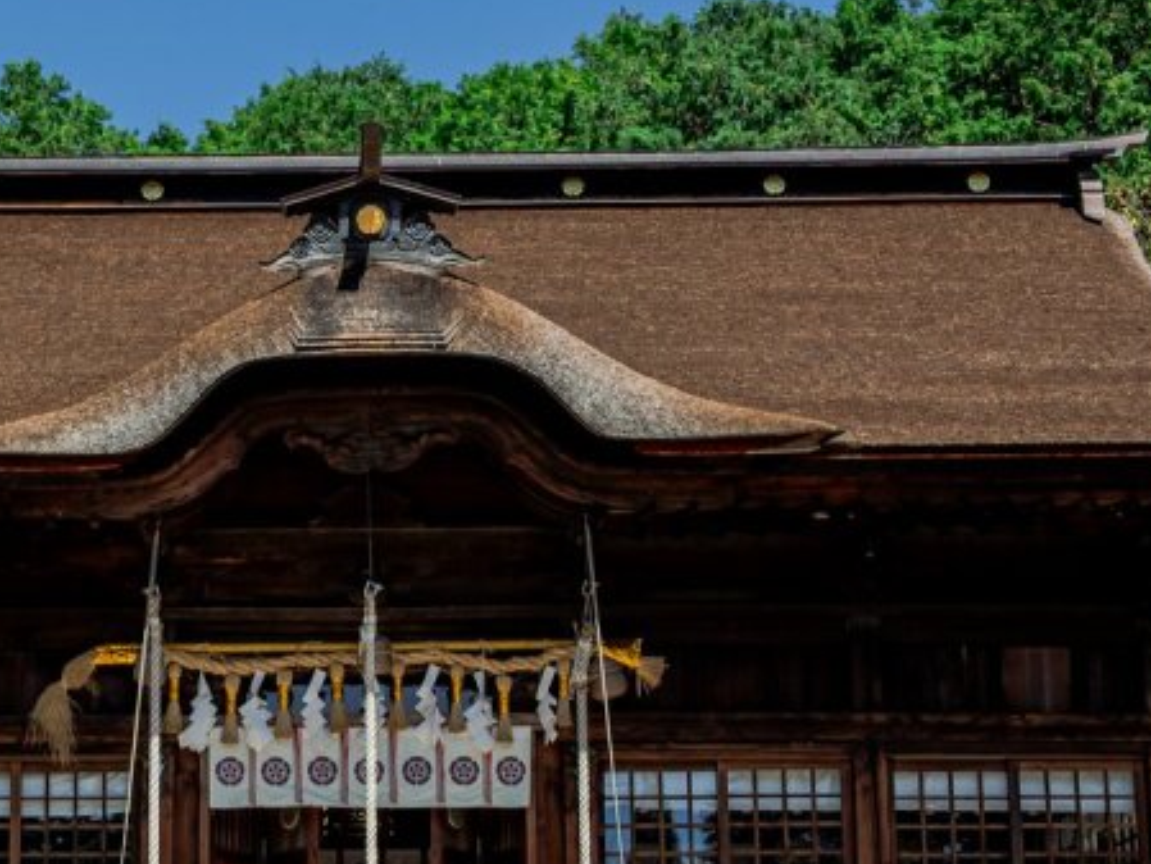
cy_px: 817
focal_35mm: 73
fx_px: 2428
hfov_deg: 26.2
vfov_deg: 19.7
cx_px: 251
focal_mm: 31
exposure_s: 1/2500
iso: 160
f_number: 4
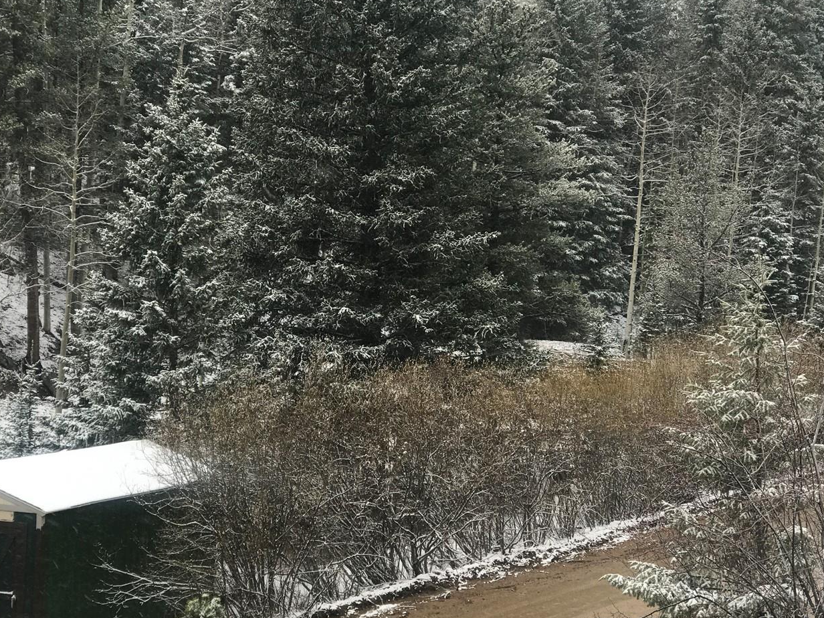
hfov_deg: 26.3
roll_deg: -2.5
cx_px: 376
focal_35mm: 74
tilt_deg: -2.5
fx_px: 1761
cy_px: 307
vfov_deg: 19.9
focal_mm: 6.6
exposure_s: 1/217
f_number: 2.8
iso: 20
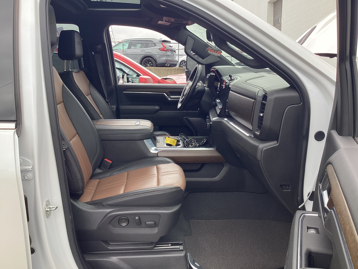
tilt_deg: -12.1
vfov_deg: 45.4
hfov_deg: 58.4
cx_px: 179
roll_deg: +0.2
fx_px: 321
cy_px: 134
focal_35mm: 31
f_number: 2.4
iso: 40
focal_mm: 3.3
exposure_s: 1/120
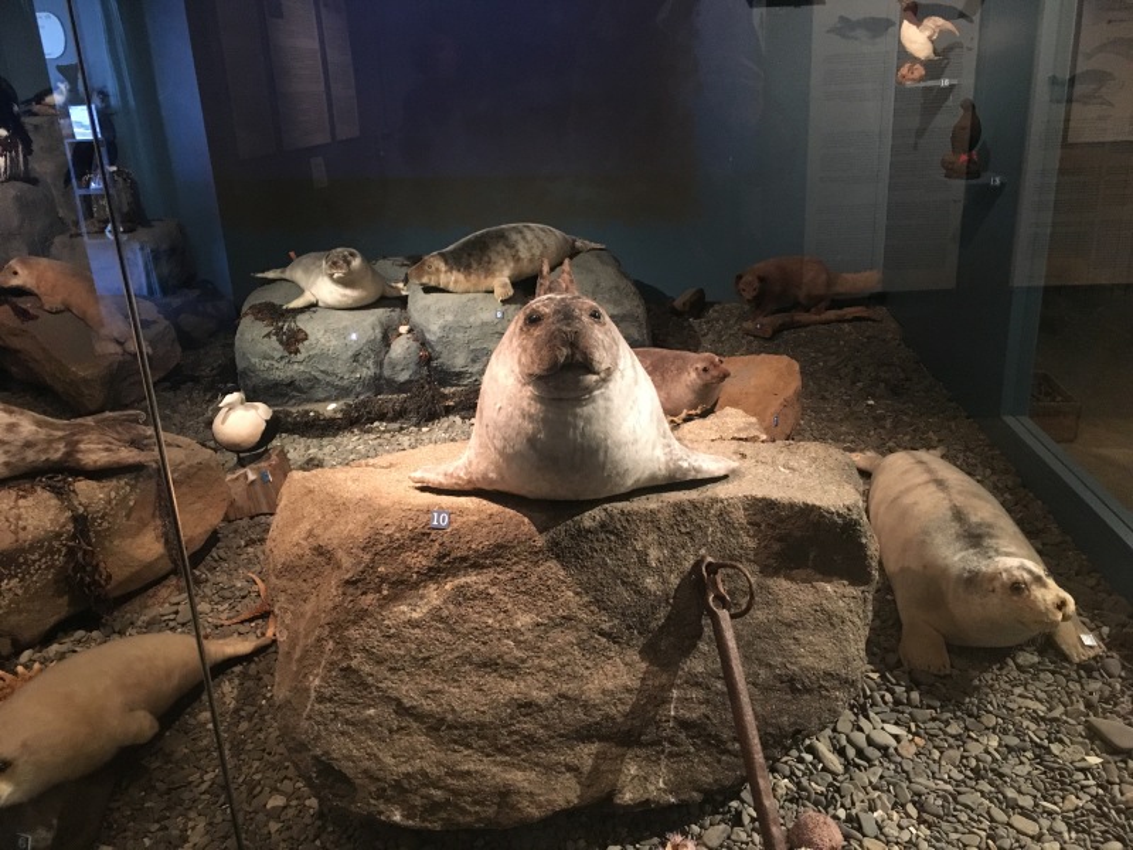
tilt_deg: -18.7
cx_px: 566
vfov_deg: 48.2
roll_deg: +3.6
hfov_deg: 61.7
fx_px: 949
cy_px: 425
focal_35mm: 29
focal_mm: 4.15
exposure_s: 1/17
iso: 200
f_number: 2.2
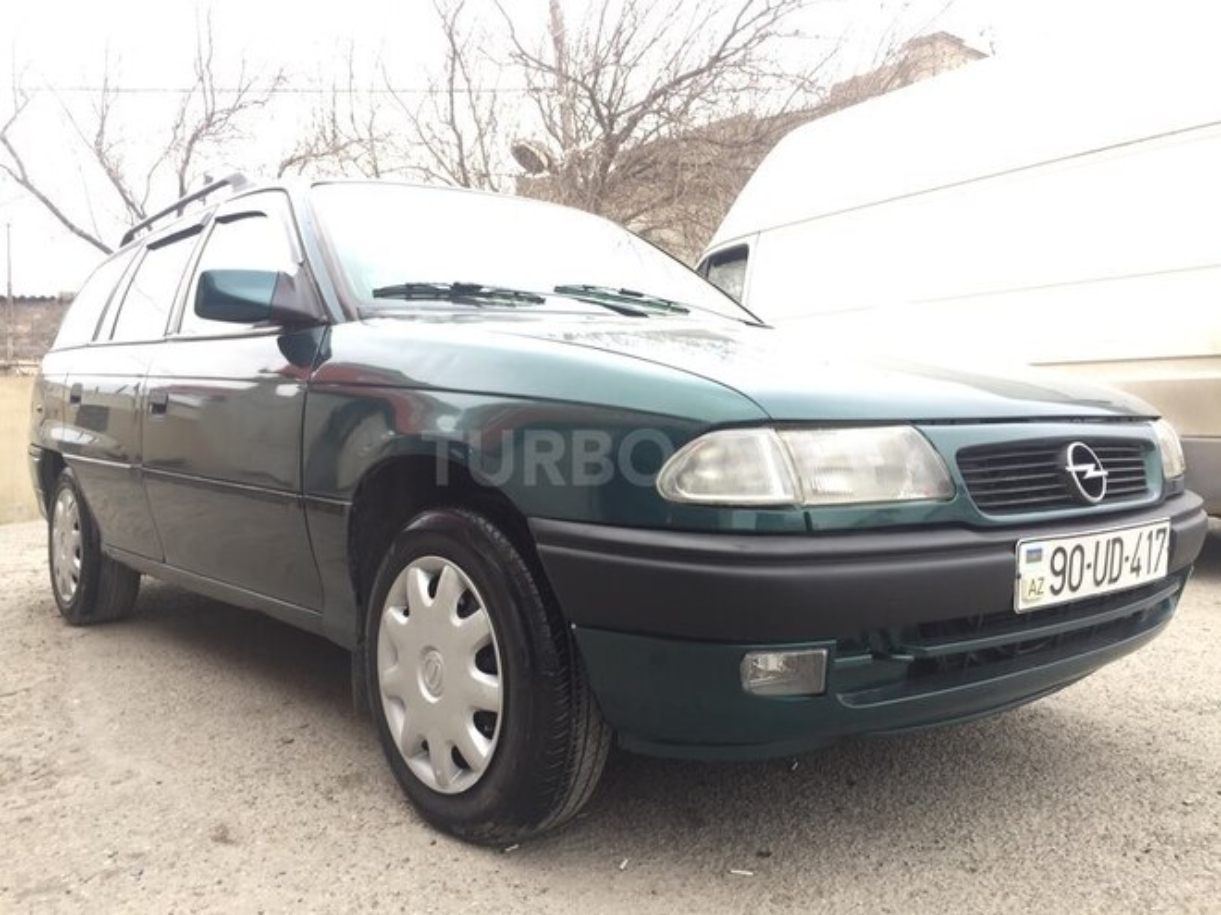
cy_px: 458
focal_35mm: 29
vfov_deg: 48.2
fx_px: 1023
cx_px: 610
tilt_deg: -1.5
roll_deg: -0.1
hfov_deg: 61.7
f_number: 2.2
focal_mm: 4.15
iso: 40
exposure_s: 1/50
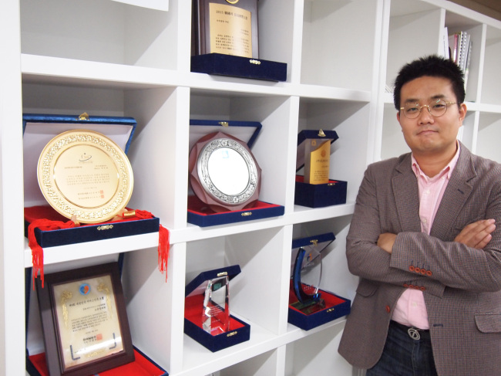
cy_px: 188
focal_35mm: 34
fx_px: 492
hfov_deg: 54.0
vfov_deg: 41.8
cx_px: 250
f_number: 3.7
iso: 1250
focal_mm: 17
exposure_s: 1/60
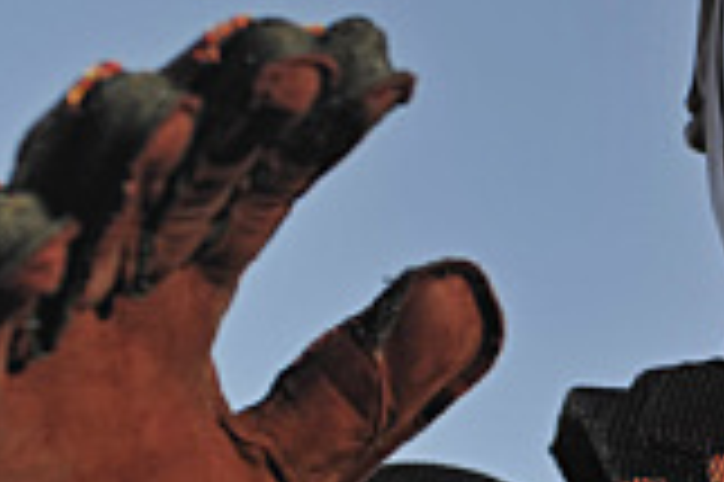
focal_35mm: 179
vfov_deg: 7.7
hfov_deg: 11.2
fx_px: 3596
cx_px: 913
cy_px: 293
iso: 200
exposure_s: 1/1250
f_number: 4
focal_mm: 36
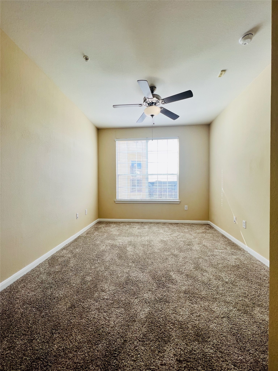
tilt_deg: -0.4
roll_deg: +0.5
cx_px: 139
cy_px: 186
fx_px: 139
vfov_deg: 106.2
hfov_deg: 89.9
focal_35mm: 13
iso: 50
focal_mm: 1.57
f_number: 1.8
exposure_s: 1/120
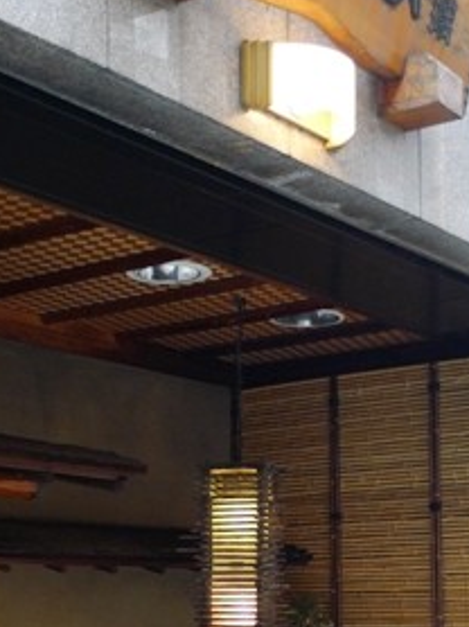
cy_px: 542
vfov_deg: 26.7
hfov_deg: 20.6
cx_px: 295
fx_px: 1285
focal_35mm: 71
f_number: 2.4
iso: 200
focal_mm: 7.9
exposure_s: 1/50
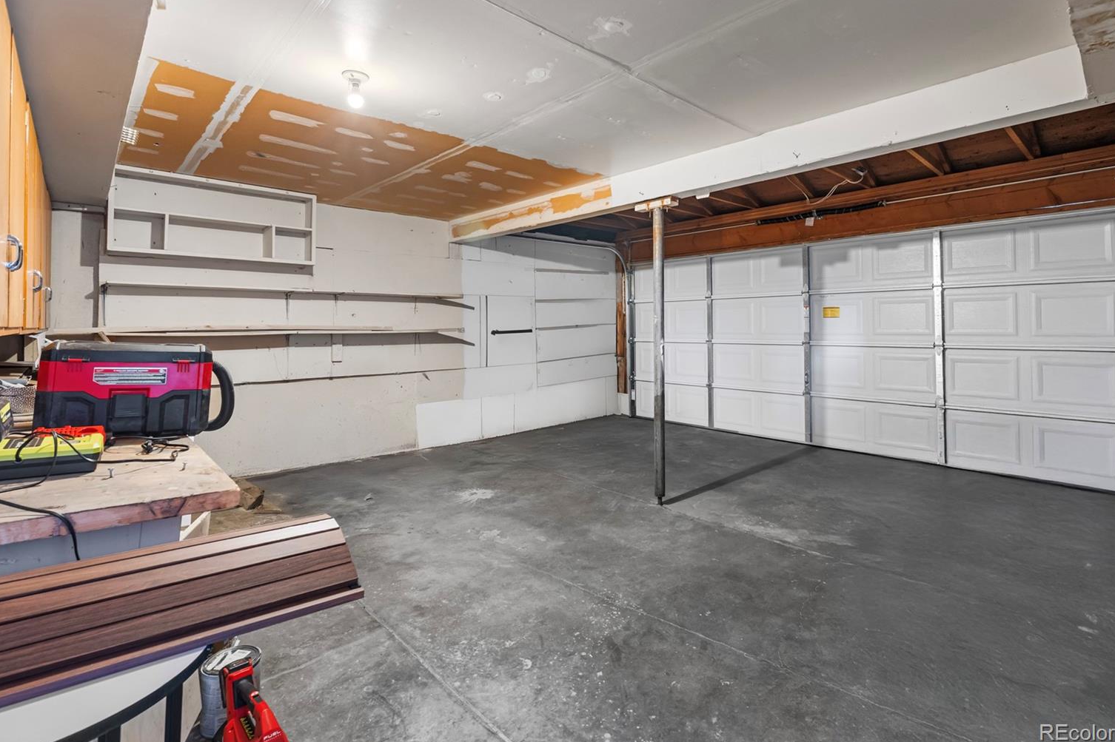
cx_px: 567
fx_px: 543
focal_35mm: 18
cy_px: 354
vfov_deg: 68.7
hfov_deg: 91.5
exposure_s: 30
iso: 200
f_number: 8
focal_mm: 16.5
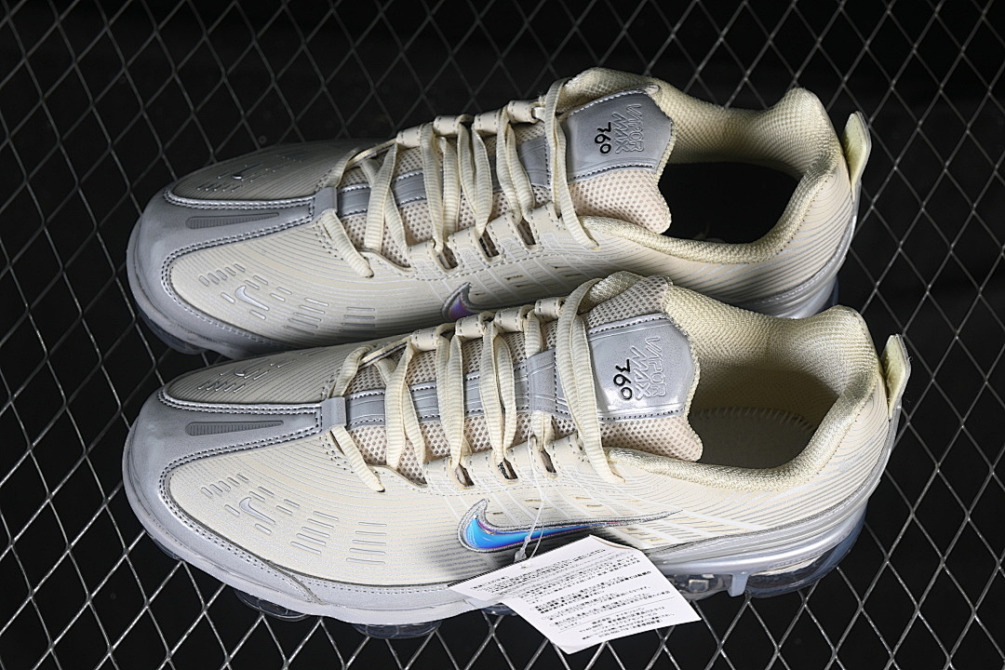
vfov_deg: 18.2
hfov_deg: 27.0
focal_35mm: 75
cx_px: 502
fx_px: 2094
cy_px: 335
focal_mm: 50
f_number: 7.1
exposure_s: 1/80
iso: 160
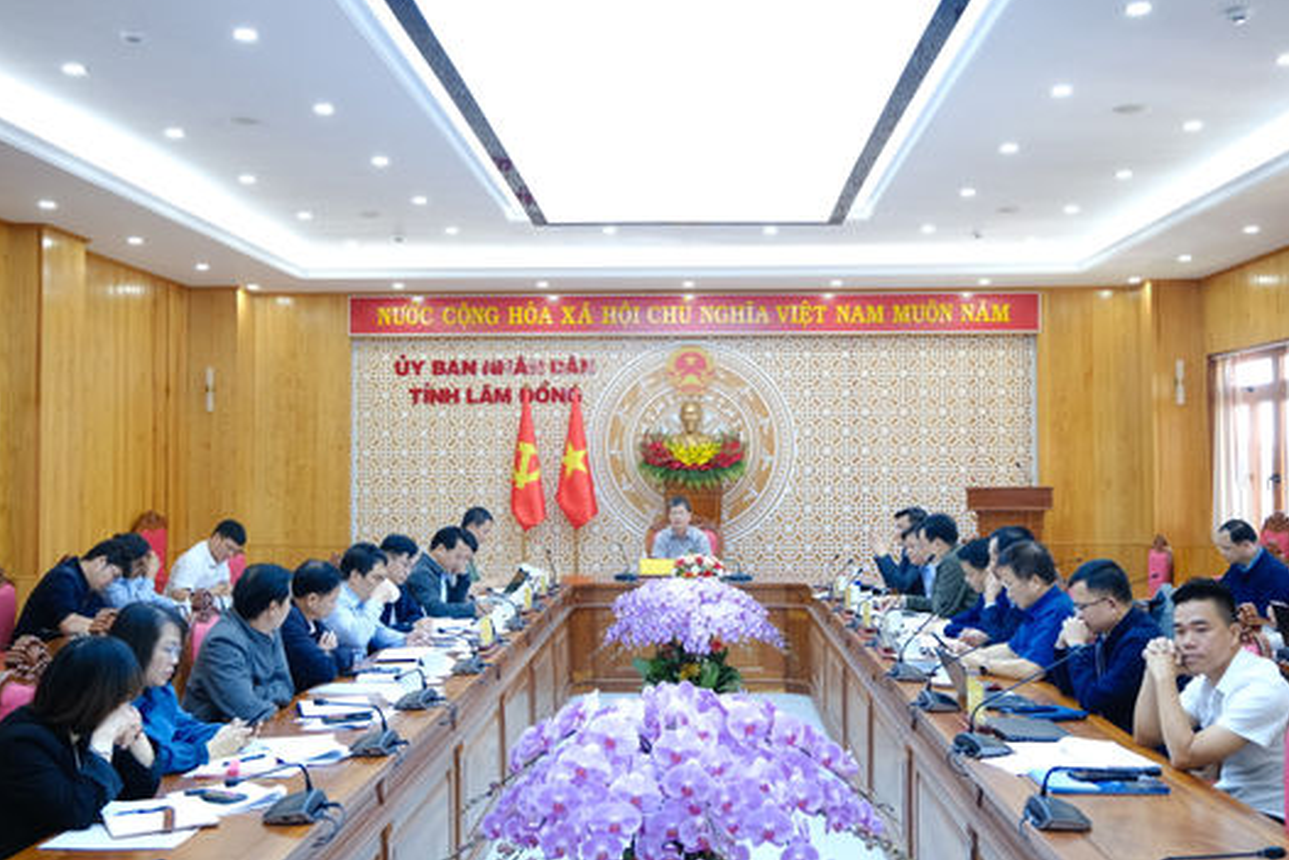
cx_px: 657
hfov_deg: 50.7
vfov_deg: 35.1
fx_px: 1361
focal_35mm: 38
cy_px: 421
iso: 2000
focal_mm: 24.7
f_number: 4
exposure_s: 1/180
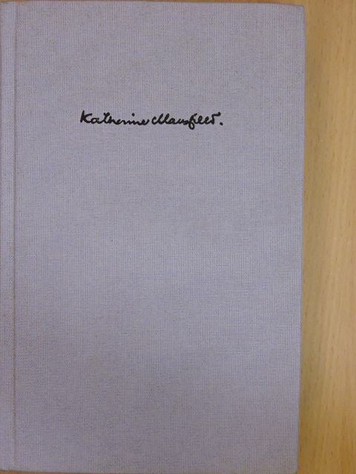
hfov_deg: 24.4
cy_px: 237
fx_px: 823
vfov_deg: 32.2
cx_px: 178
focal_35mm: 60
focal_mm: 10.7
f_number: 4.2
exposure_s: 1/60
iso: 1400
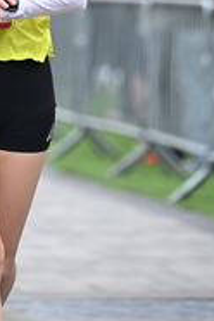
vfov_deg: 4.8
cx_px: -32
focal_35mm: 428
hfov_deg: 3.2
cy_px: -45
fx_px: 3816
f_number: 2.8
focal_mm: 145
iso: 1000
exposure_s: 1/1600
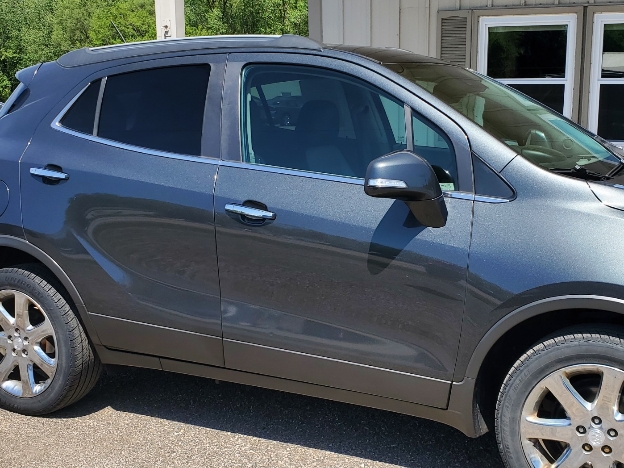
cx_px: 417
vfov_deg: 32.1
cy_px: 267
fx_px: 811
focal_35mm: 45
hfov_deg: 41.5
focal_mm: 4.3
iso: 50
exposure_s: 1/1000
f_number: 2.4
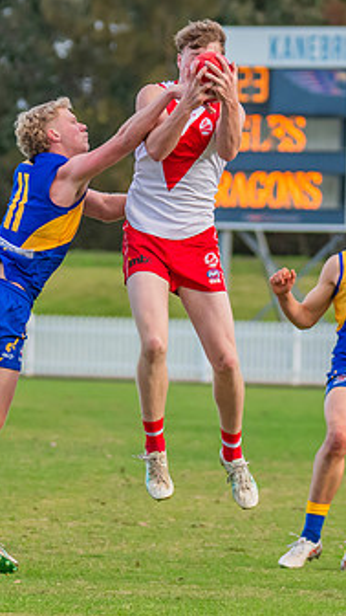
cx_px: 29
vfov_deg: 4.1
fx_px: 8498
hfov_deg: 2.3
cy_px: 217
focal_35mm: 521
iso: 800
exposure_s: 1/1250
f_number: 5
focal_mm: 195
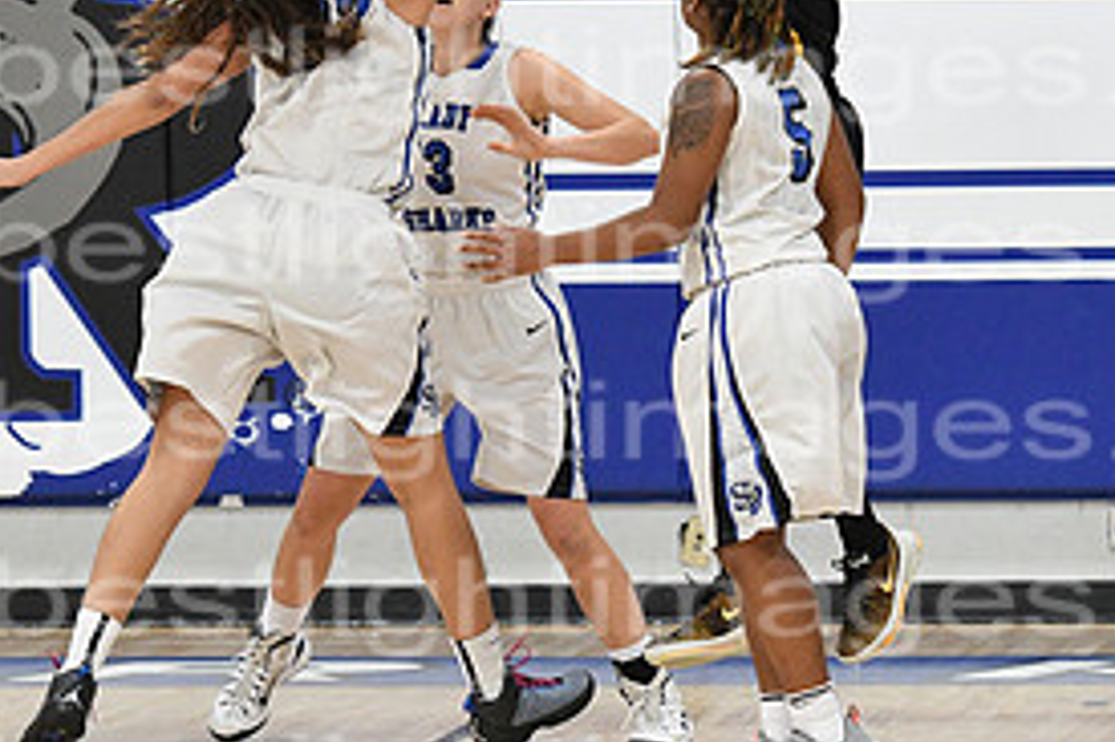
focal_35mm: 412
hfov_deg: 5.0
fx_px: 12752
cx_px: 519
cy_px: 164
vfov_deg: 3.3
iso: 5000
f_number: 4
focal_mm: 130
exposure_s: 1/640
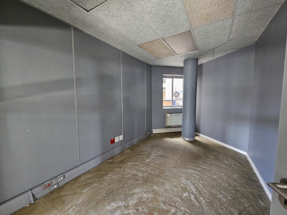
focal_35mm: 13
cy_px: 108
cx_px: 144
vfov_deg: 89.9
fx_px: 108
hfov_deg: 106.2
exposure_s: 1/25
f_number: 2.2
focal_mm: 2.2
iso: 640
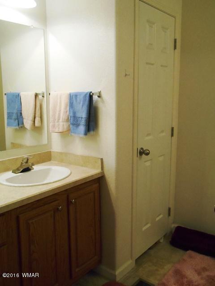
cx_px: 108
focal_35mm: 35
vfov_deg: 52.6
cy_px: 143
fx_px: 290
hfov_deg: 40.7
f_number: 3.7
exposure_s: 1/60
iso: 800
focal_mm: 6.3
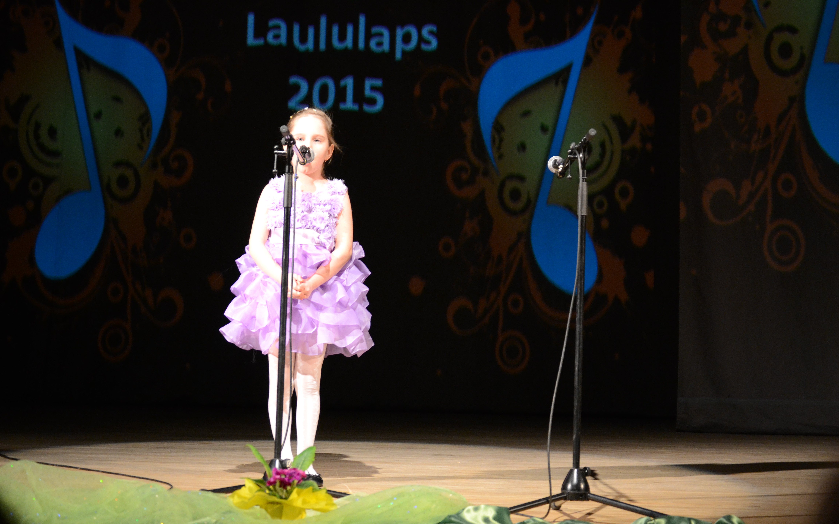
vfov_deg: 15.5
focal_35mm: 85
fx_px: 1932
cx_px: 420
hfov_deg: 24.5
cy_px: 248
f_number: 4
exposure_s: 1/50
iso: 1600
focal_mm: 55
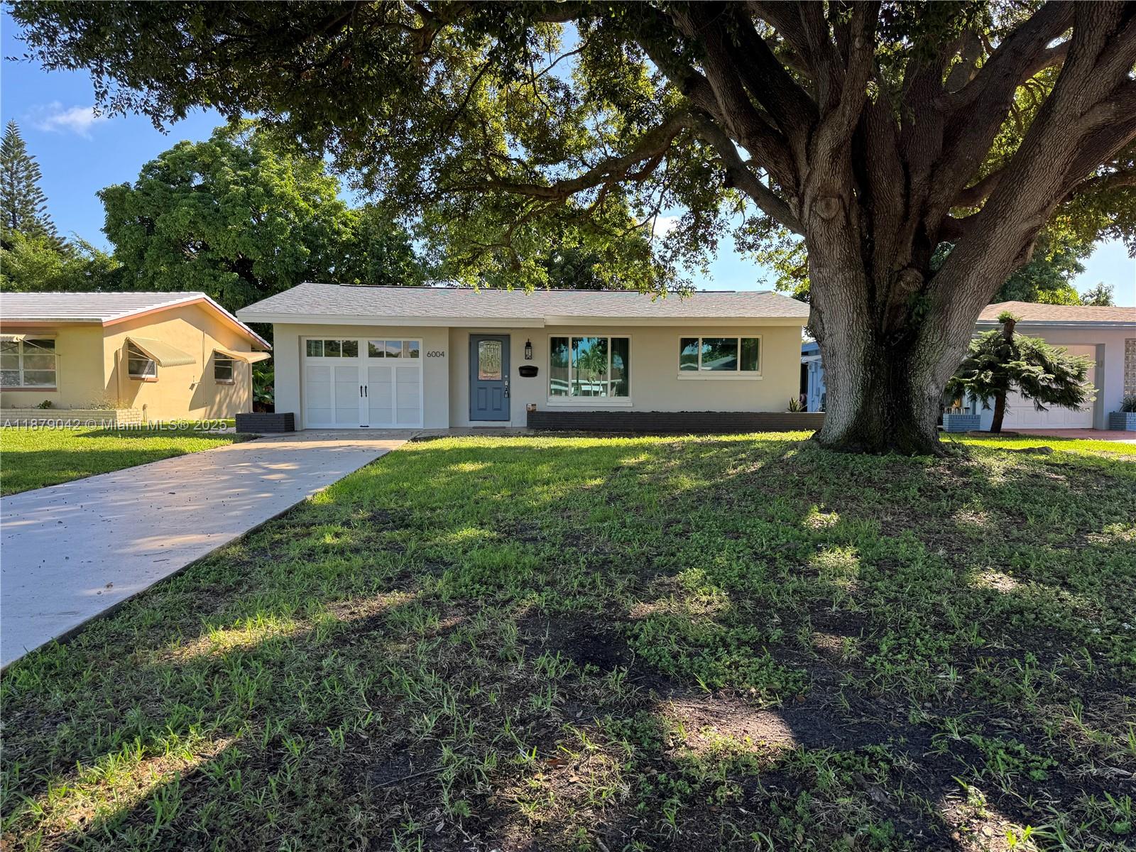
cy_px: 426
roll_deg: -0.3
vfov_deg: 56.8
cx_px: 568
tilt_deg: -3.0
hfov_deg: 71.6
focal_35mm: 24
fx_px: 788
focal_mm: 6.76
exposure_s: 1/651
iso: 80
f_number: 1.78
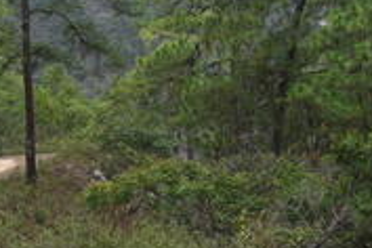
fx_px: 992
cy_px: 141
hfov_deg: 20.1
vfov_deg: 14.2
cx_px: -61
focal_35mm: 96
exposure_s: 1/125
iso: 250
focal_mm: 23
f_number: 9
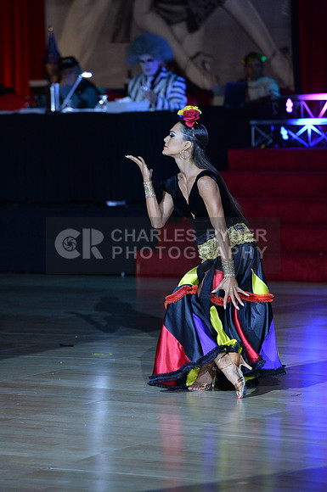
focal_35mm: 185
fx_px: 2528
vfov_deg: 11.1
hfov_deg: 7.4
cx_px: 164
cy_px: 246
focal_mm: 185
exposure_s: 1/250
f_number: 4.5
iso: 2000
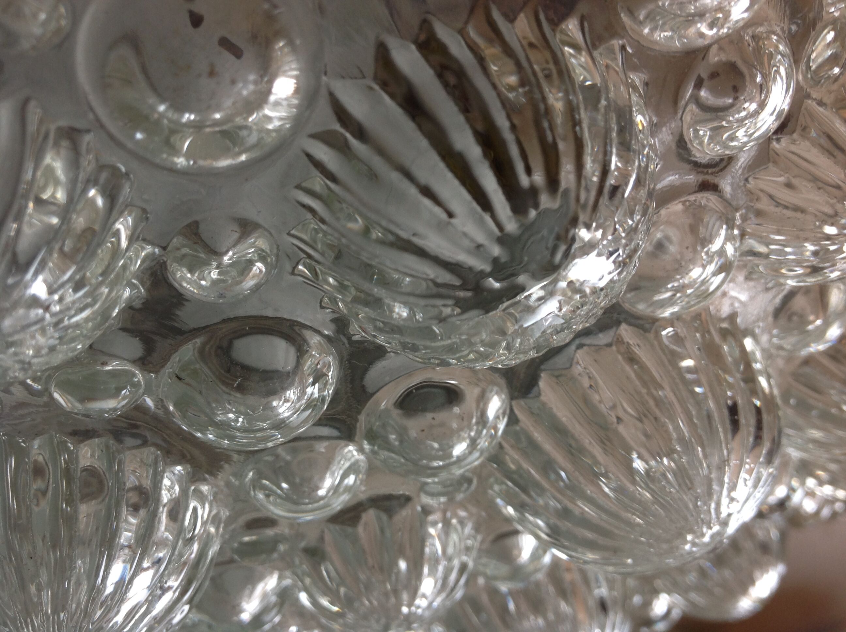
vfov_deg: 40.6
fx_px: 854
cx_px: 423
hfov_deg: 52.7
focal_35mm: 35
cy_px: 316
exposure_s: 1/15
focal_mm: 4.28
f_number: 2.4
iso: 64
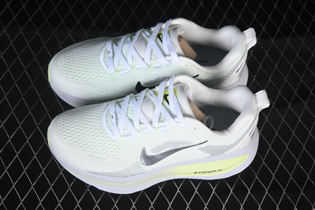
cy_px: 105
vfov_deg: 18.2
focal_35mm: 75
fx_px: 656
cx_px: 158
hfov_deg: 27.0
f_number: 7.1
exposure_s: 1/100
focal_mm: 50
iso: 160
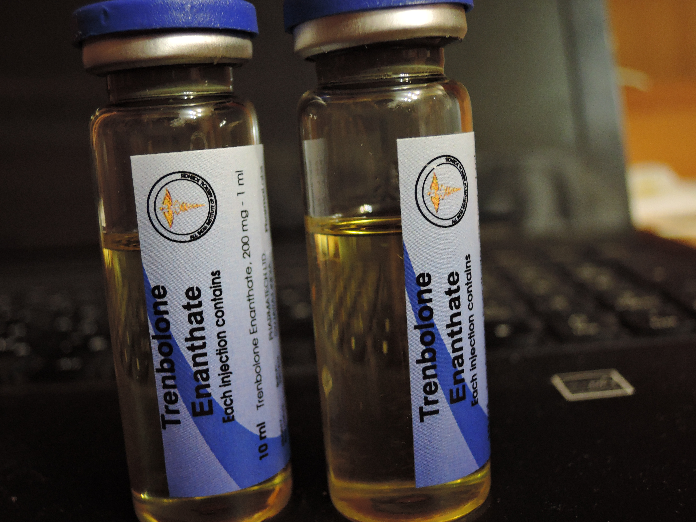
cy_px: 261
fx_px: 905
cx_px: 348
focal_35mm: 45
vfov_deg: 32.2
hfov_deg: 42.1
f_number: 3
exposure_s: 1/8
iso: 720
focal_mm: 9.6
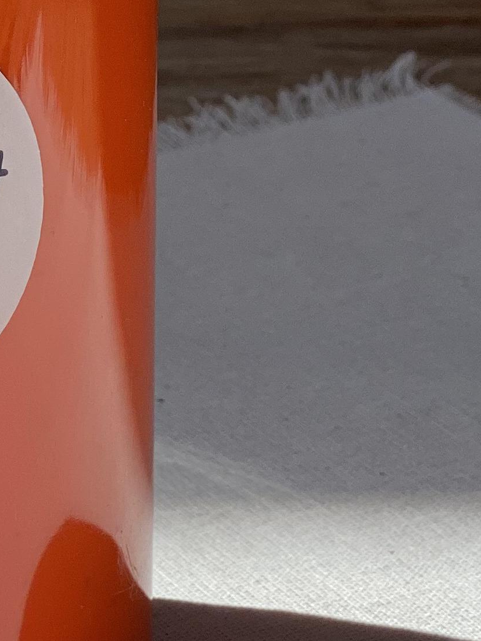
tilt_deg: -18.9
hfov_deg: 7.7
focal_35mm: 190
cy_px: -5
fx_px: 3518
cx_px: -131
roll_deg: -0.1
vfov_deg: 10.3
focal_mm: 6
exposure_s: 1/378
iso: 20
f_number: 2
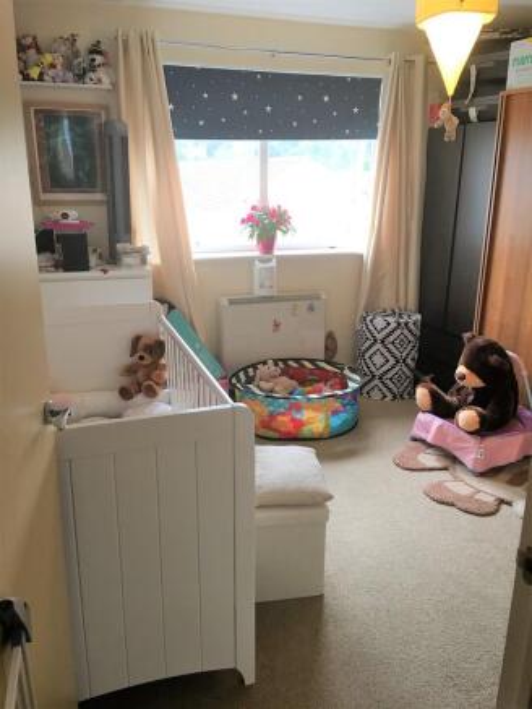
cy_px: 354
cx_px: 266
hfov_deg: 48.2
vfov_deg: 61.6
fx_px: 594
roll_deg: -0.1
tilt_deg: -16.0
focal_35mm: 29
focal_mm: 4.15
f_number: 2.2
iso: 50
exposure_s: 1/33
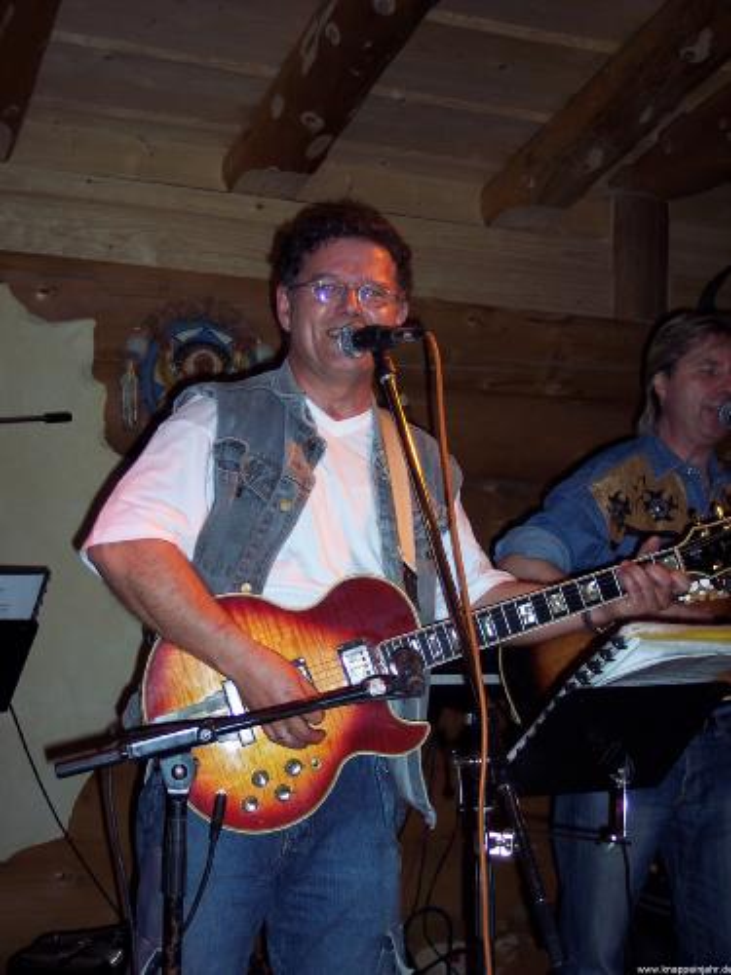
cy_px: 488
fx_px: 1464
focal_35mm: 52
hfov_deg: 28.0
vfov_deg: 36.8
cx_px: 366
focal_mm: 10.7
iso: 100
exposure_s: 1/60
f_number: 3.4
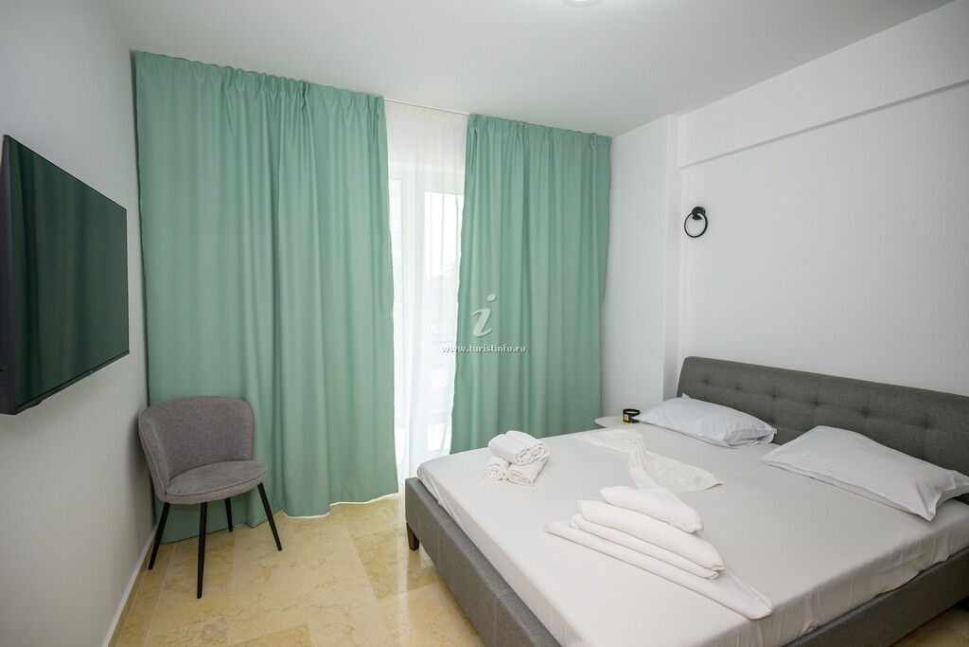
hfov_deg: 93.3
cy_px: 324
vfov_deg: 70.5
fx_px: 458
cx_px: 484
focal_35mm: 17
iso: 640
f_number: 4
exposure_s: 1/250
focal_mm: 17
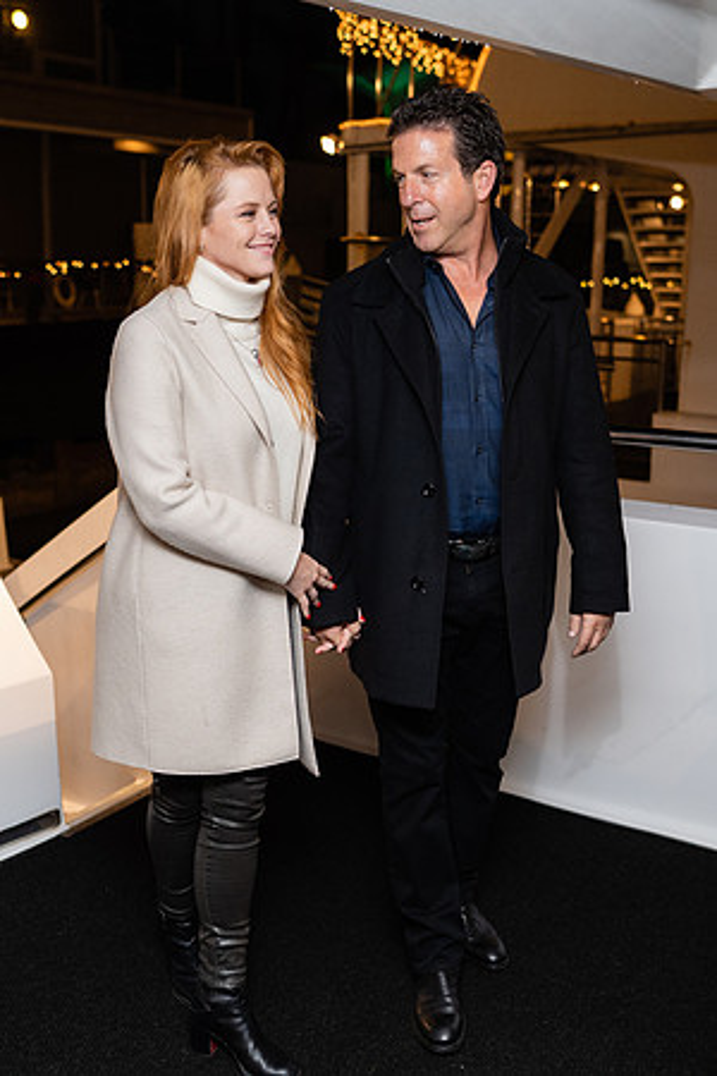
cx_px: 348
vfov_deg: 51.1
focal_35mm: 38
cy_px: 513
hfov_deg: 35.3
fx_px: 1126
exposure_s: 1/250
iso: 1600
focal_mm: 24
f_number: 2
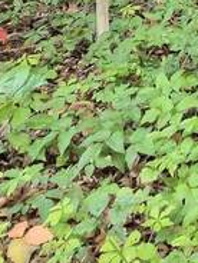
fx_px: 519
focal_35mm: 68
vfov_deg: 22.7
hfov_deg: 16.9
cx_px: 380
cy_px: -143
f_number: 2.2
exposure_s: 1/60
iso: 400
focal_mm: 2.2
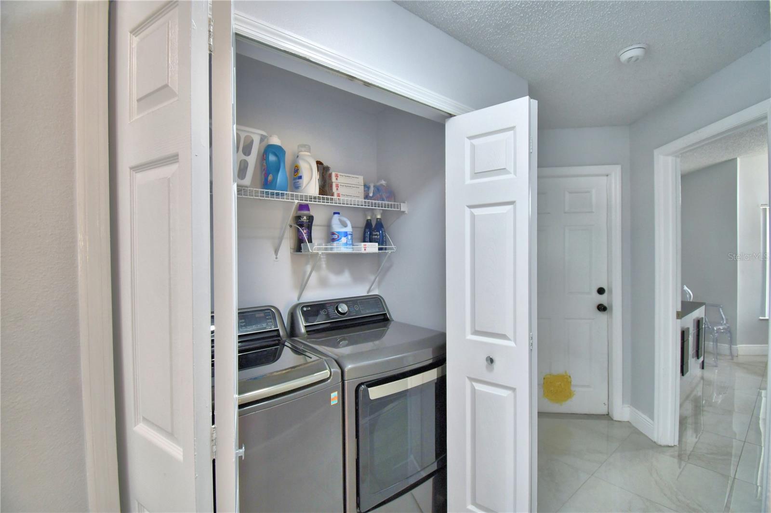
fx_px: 321
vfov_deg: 77.3
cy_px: 256
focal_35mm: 15
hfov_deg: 100.4
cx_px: 386
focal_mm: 10
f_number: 4.5
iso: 400
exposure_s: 1/60
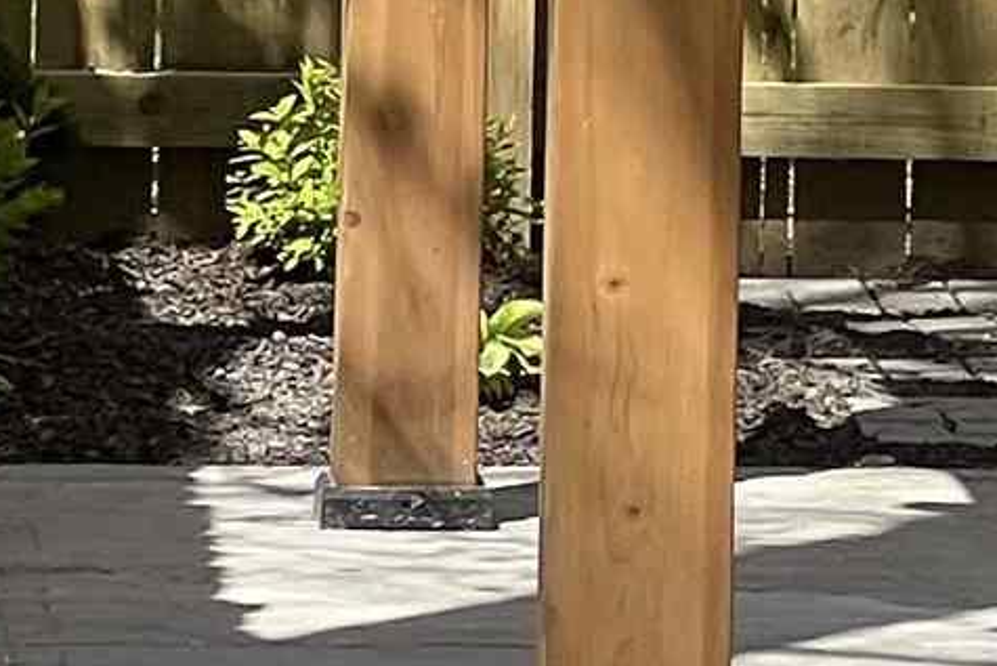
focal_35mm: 518
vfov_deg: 2.6
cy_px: -525
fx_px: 14349
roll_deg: -1.2
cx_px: 2494
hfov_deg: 3.9
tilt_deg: -2.1
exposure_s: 1/327
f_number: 2.8
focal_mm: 9
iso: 32
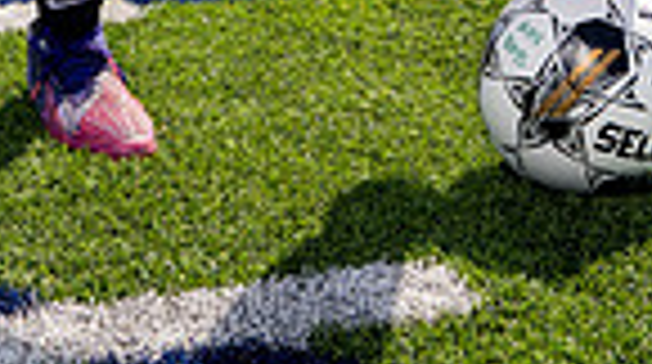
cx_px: 207
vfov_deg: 9.0
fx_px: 1968
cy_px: -634
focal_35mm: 114
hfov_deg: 18.7
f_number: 6.3
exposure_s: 1/250
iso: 80
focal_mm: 35
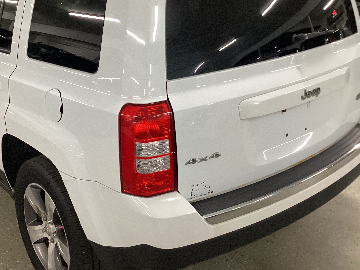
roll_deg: +1.2
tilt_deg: -17.9
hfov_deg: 43.4
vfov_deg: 33.4
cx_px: 131
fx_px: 447
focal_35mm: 43
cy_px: 95
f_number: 2.4
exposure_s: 1/50
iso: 160
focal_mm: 3.3
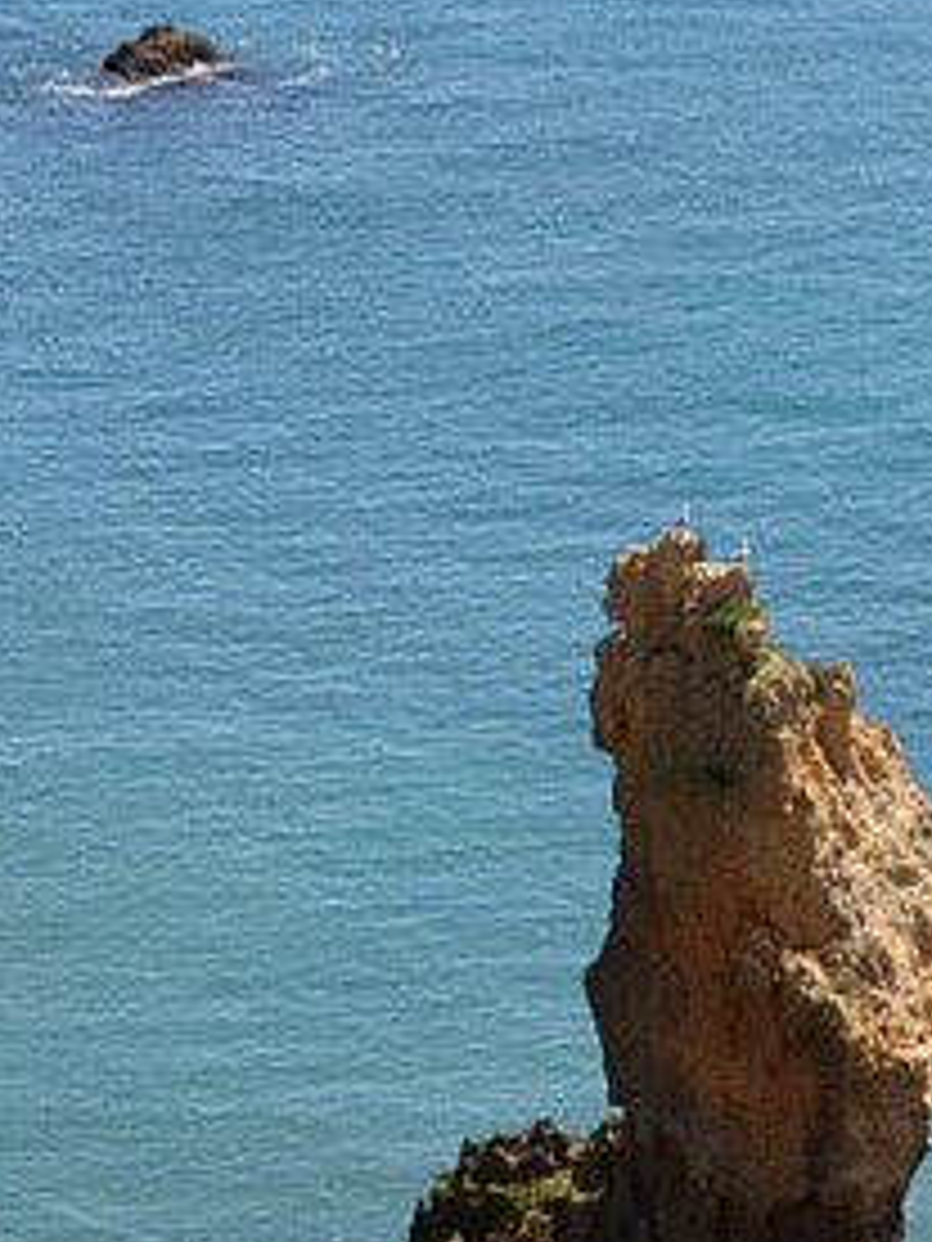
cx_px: 1252
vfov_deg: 8.4
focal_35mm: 234
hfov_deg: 6.3
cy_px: 36
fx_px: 8400
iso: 1600
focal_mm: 28
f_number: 9
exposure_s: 1/2000
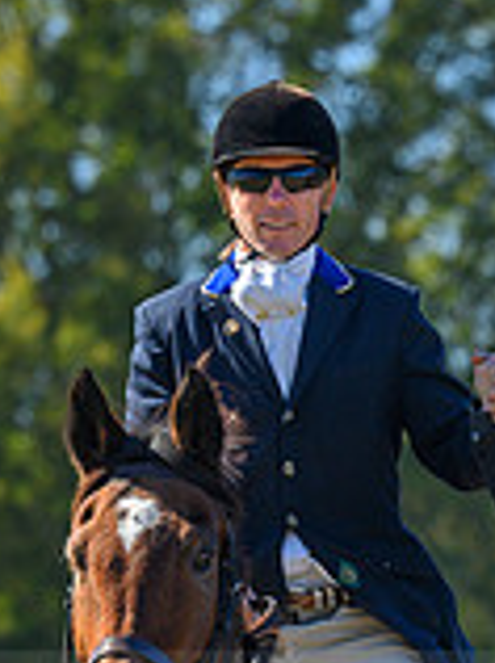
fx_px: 11203
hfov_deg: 2.5
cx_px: 764
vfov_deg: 3.4
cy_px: 672
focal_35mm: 586
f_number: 3.5
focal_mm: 125
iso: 100
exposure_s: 1/500
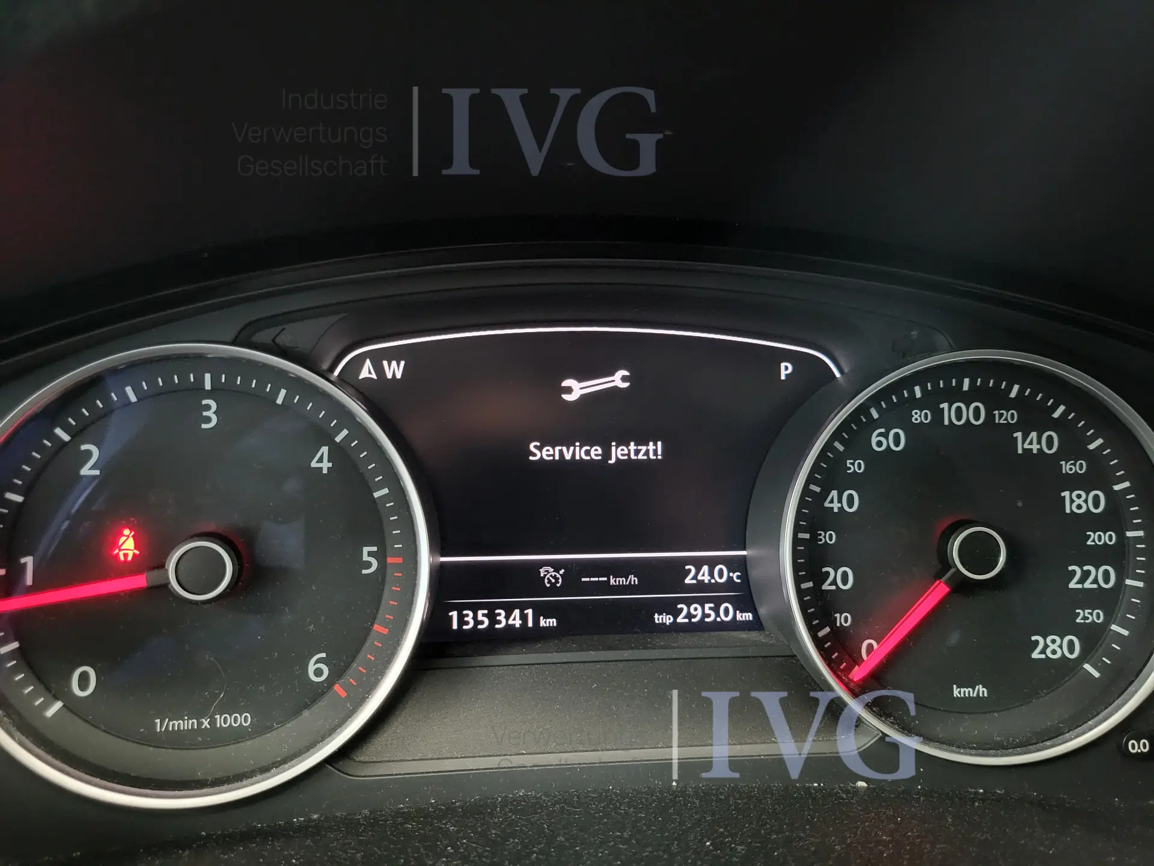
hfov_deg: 67.3
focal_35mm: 26
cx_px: 577
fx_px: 867
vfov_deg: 53.1
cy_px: 433
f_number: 1.8
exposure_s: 1/25
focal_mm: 5.4
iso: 1000
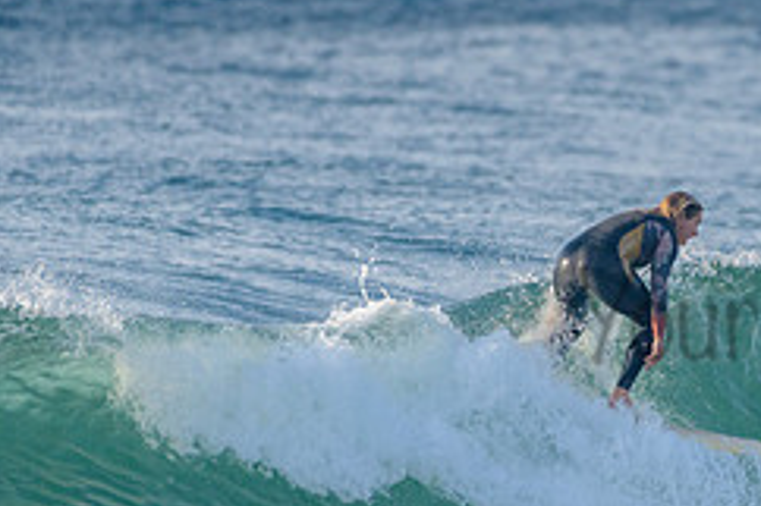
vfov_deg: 0.9
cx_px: 715
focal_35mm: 1469
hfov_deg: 1.4
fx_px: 31031
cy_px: 323
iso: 560
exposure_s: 1/2000
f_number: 5.6
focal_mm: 500
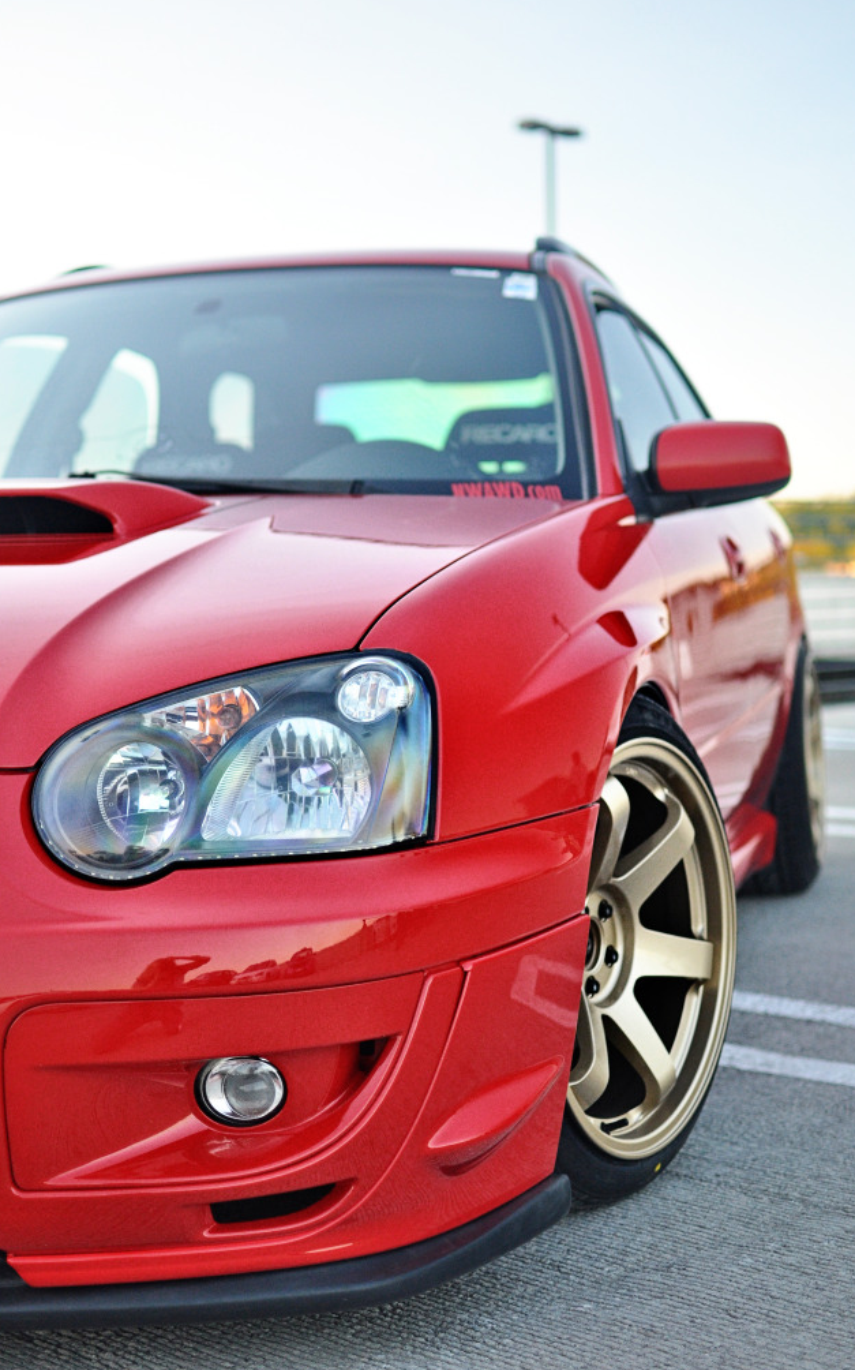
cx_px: 454
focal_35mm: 55
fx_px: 2034
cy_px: 678
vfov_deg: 37.2
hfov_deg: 23.7
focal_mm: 35
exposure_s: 1/500
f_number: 1.8
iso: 640
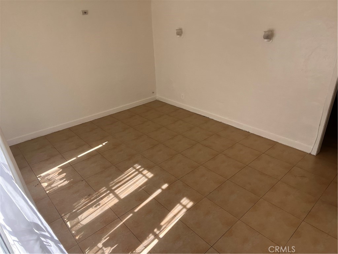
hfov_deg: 73.9
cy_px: 127
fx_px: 225
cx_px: 169
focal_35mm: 23
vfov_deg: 58.9
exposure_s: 1/190
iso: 32
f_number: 2.2
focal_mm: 2.71
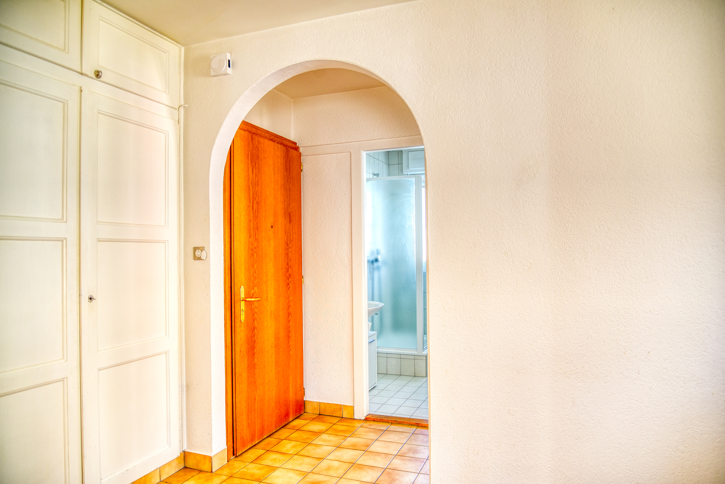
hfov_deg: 73.7
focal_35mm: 24
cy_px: 242
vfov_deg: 53.2
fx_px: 483
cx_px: 362
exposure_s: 1/125
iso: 250
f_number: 5.6
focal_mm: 24
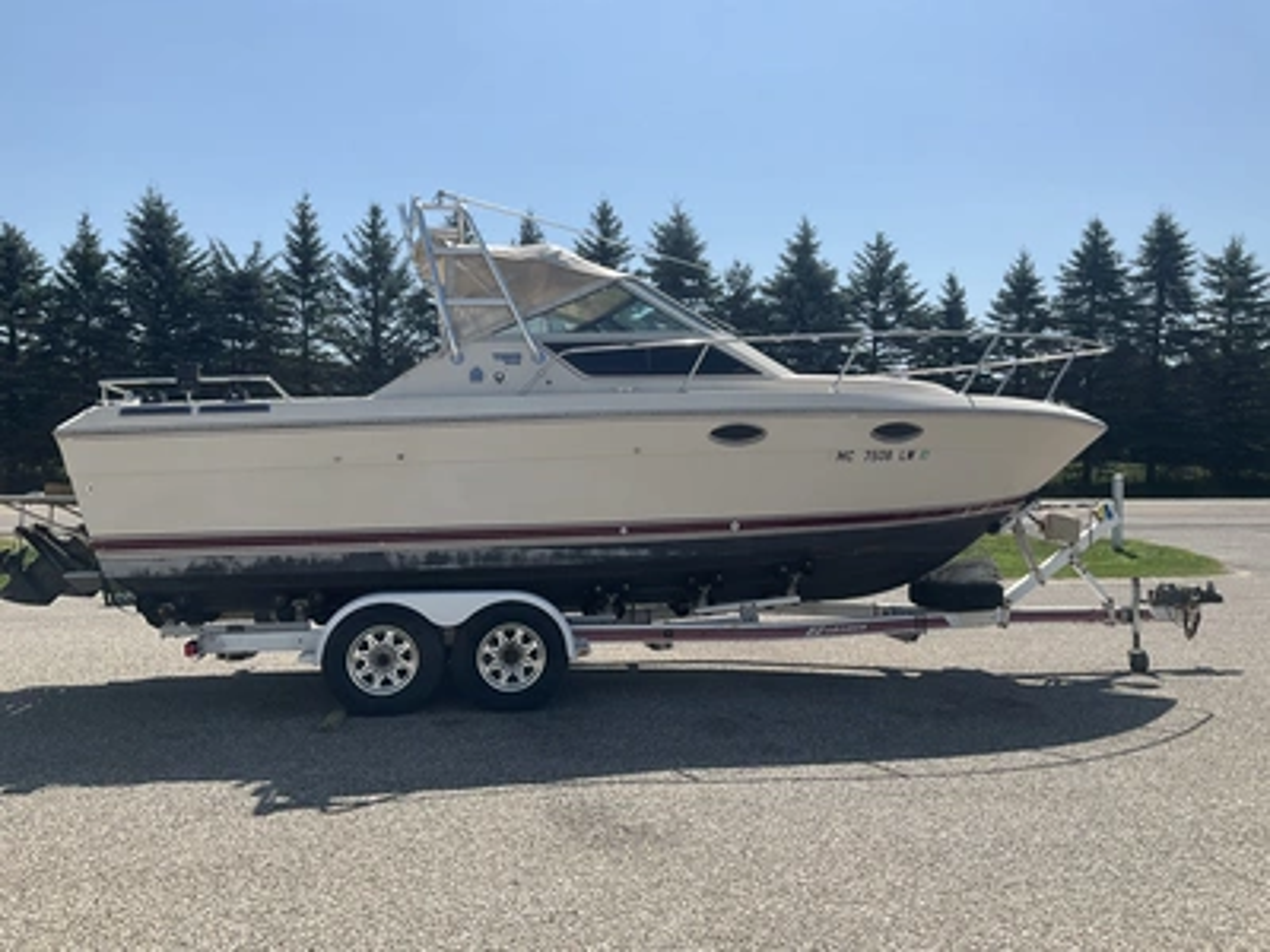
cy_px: 476
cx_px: 635
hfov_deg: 61.7
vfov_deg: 48.2
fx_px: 1064
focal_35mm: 29
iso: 25
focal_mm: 3
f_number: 1.8
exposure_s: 1/2801
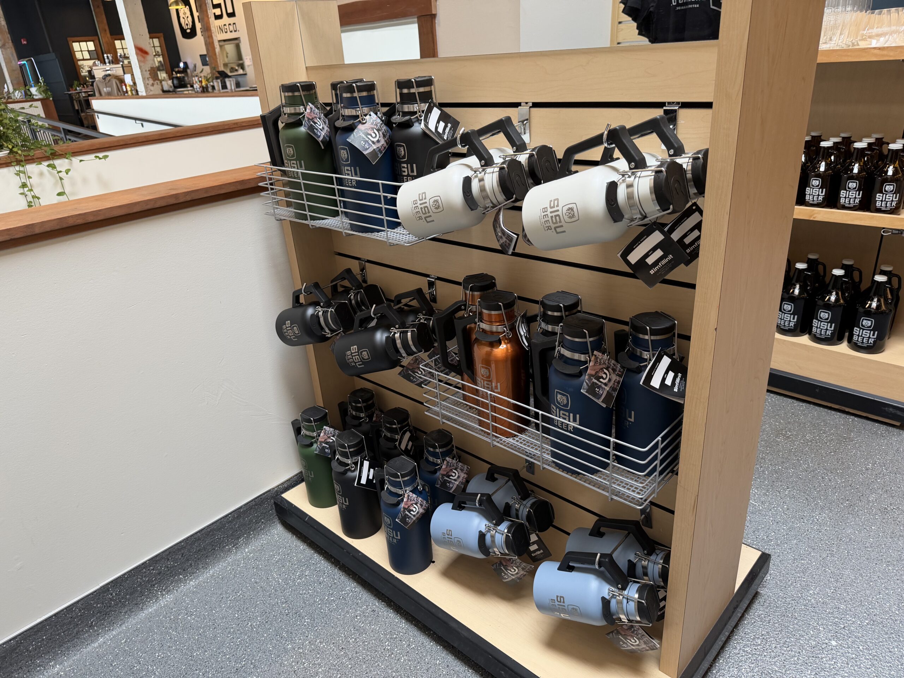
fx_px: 627
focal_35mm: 24
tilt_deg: -25.4
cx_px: 452
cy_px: 339
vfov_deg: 56.8
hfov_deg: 71.6
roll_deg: +4.8
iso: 160
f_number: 1.78
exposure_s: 1/60
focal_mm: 6.76
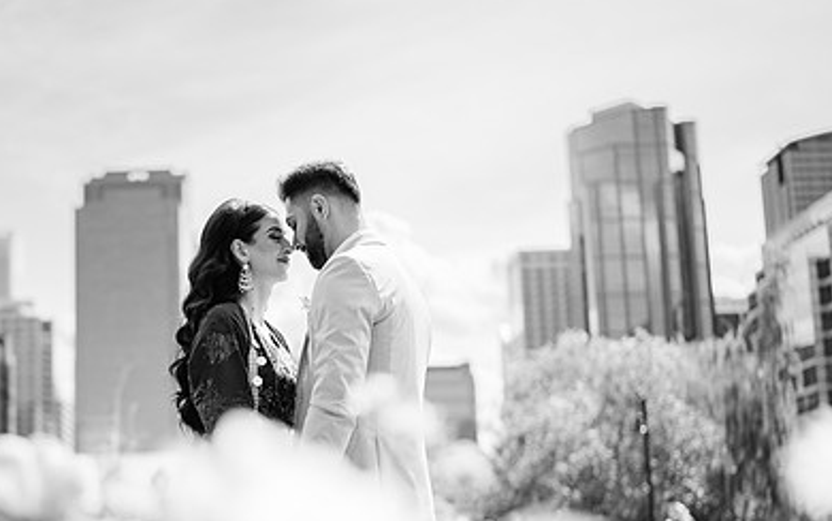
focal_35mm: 53
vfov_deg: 24.1
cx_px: 265
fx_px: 1202
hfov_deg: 37.7
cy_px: 398
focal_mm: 35
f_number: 1.2
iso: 125
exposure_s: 1/8000
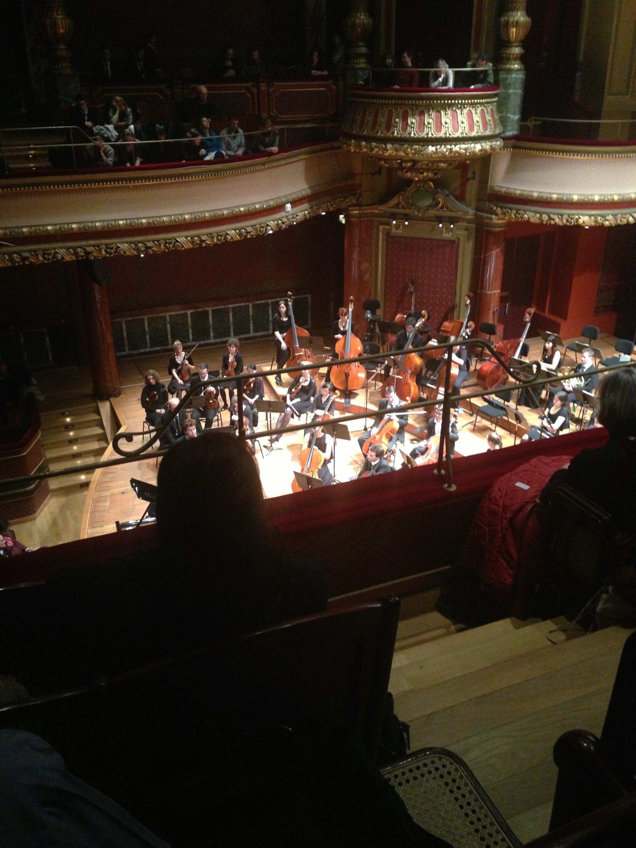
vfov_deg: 55.4
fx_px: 808
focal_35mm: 33
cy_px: 424
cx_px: 318
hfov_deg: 42.9
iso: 400
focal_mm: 4.13
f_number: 2.4
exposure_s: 1/20
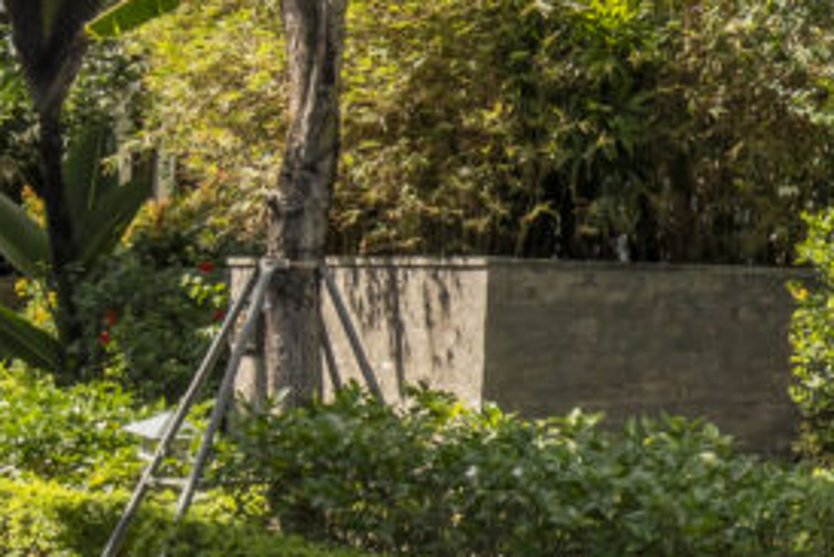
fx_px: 2758
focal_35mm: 119
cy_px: -350
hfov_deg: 14.5
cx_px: 1619
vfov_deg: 11.0
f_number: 9
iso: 160
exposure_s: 1/160
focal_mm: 17
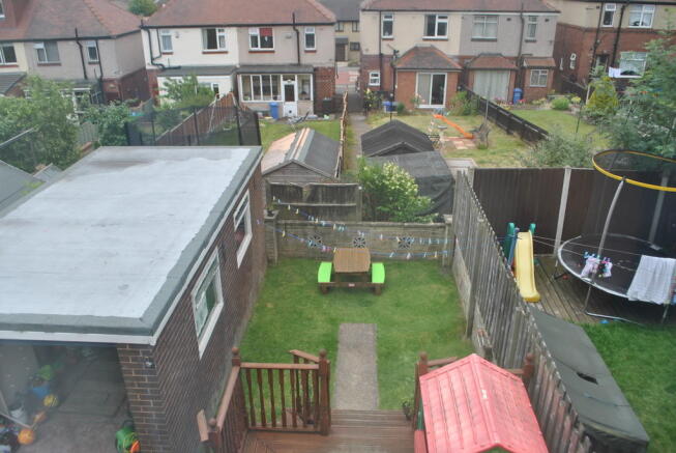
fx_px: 508
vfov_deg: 48.0
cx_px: 338
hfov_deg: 67.3
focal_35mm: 27
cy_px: 226
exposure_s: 1/125
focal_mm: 18
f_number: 5.6
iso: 125
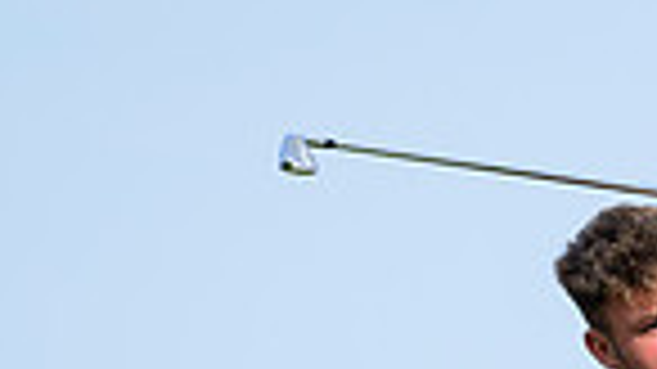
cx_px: 900
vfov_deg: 0.9
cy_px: 812
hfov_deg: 1.7
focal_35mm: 1287
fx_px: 22413
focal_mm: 310
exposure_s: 1/2000
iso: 500
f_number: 5.6
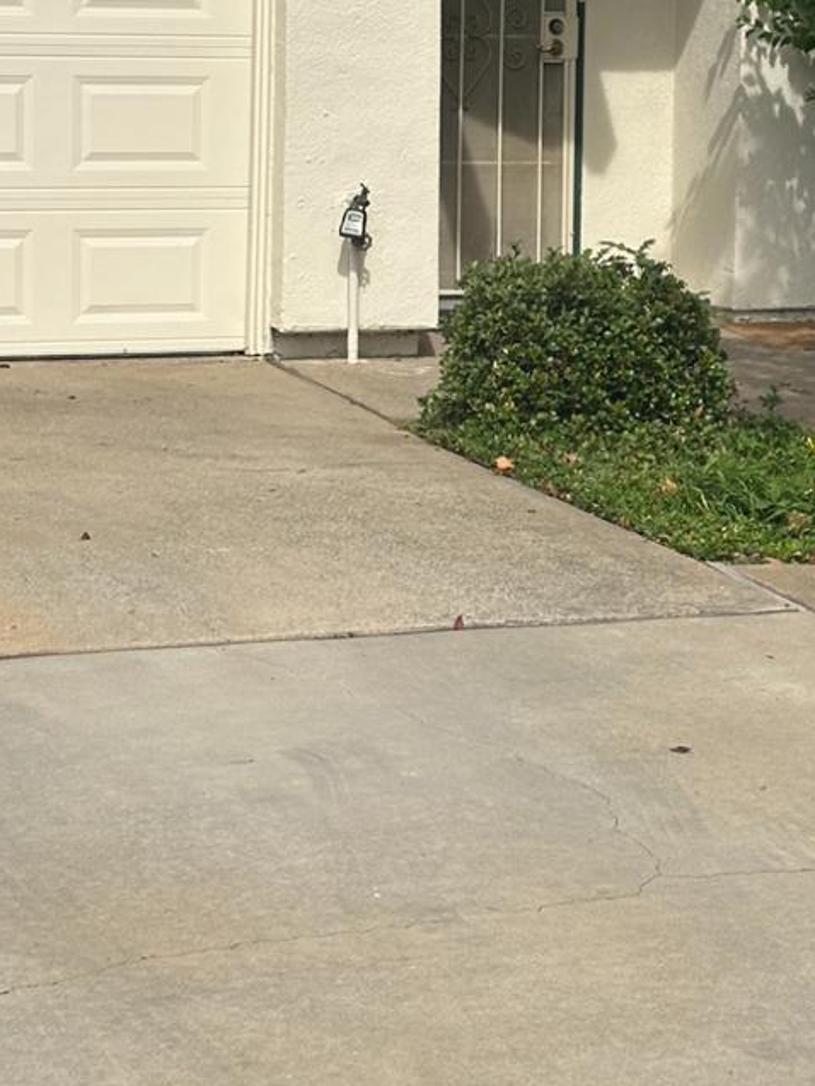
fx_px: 3546
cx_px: 507
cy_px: 201
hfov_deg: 13.1
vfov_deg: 17.3
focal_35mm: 113
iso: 64
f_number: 1.78
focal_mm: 6.86
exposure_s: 1/4367
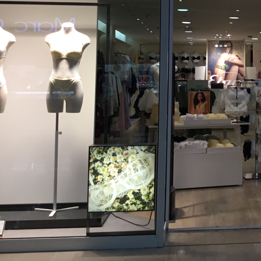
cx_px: 271
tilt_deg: +6.4
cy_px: 43
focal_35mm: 67
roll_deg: +1.7
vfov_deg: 25.2
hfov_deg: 24.4
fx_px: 572
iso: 50
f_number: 2.4
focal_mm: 3.3
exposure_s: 1/100
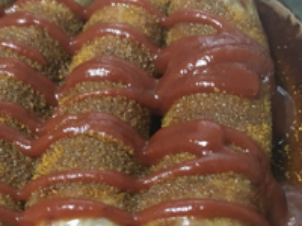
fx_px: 506
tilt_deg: -53.0
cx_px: 60
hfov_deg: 32.3
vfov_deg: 25.2
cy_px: 139
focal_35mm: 58
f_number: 2.2
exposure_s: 1/15
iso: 500
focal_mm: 4.15
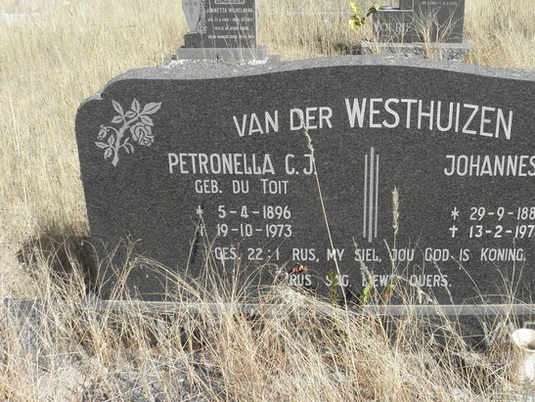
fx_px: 588
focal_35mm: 38
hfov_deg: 48.5
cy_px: 147
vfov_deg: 37.5
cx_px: 333
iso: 64
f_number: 5.6
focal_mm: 4.6
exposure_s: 1/250
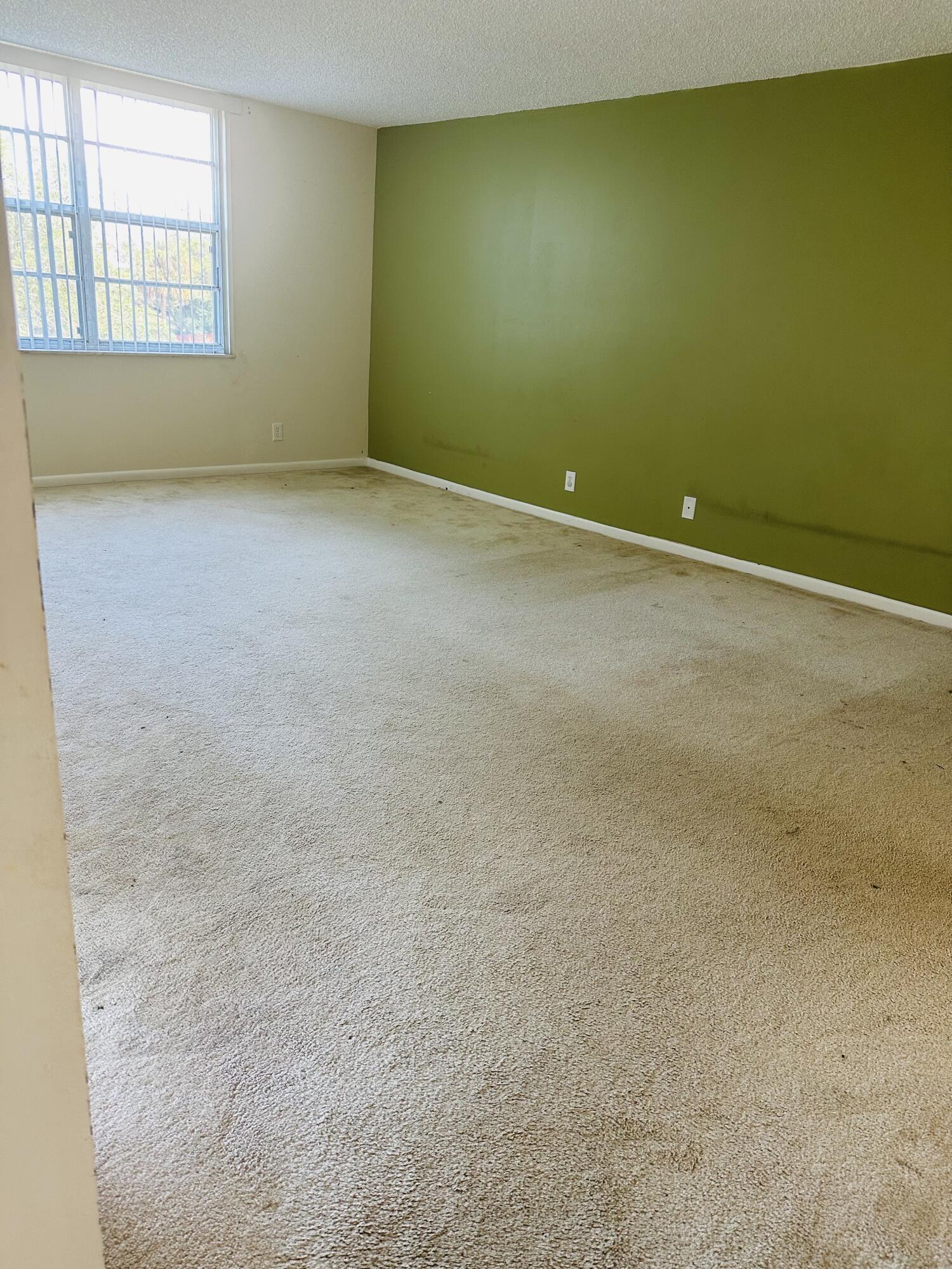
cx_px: 476
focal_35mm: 24
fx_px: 880
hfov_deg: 56.8
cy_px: 634
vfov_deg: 71.6
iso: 200
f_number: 1.78
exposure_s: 1/60
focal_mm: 6.86
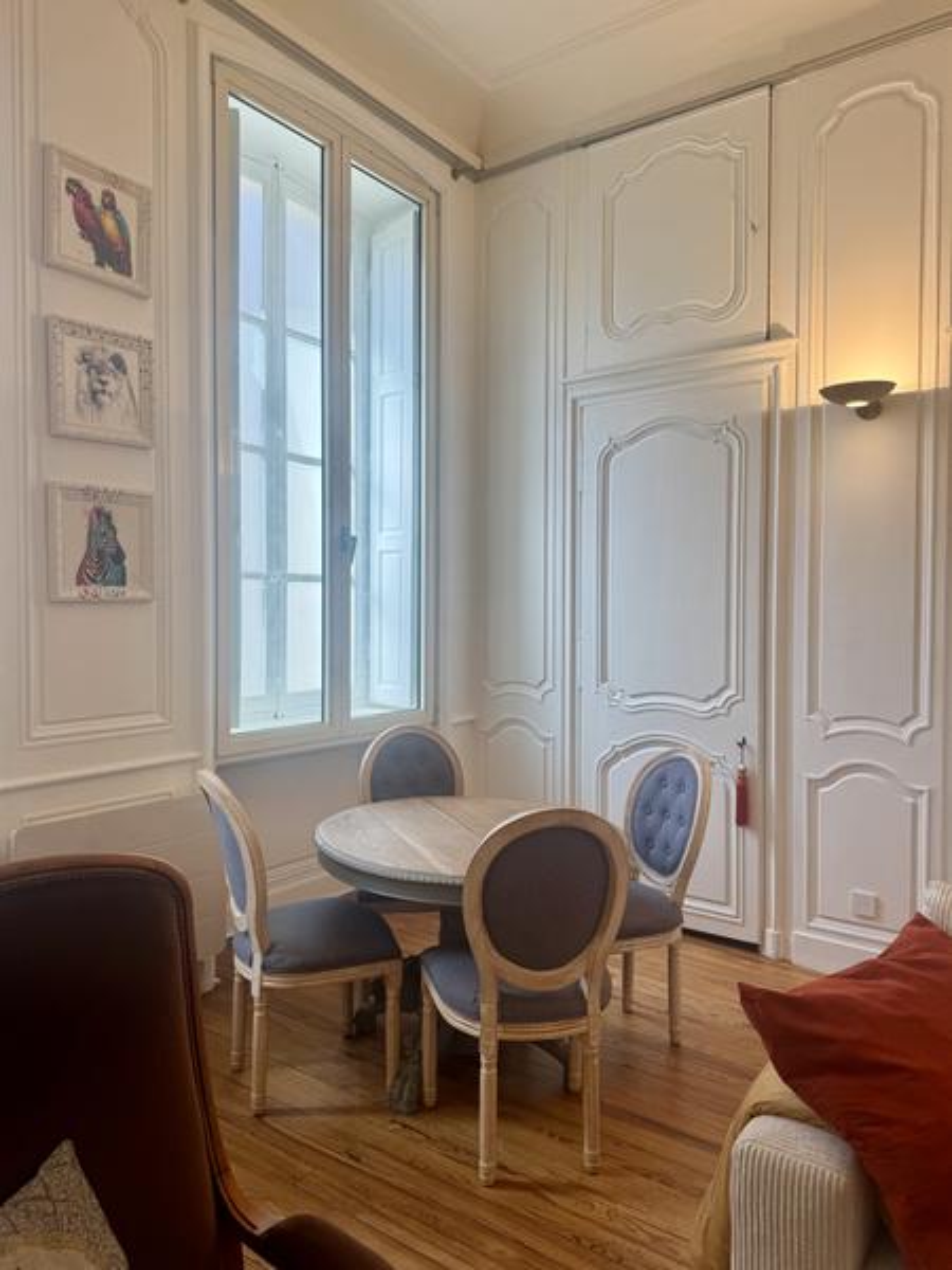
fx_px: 880
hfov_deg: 56.8
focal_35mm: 24
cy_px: 635
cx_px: 476
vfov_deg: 71.6
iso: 80
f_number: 1.78
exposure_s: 1/390
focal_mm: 6.76
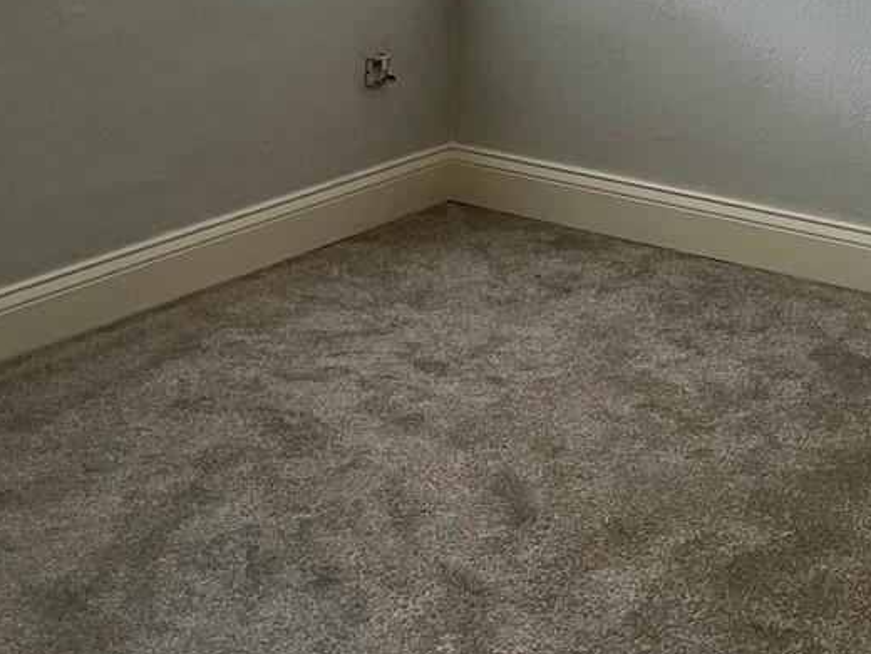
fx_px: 2013
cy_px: -329
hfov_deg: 23.5
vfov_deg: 16.7
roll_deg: -1.9
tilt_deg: -3.0
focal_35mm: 80
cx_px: 849
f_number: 1.6
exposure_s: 1/60
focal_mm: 5.1
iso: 100
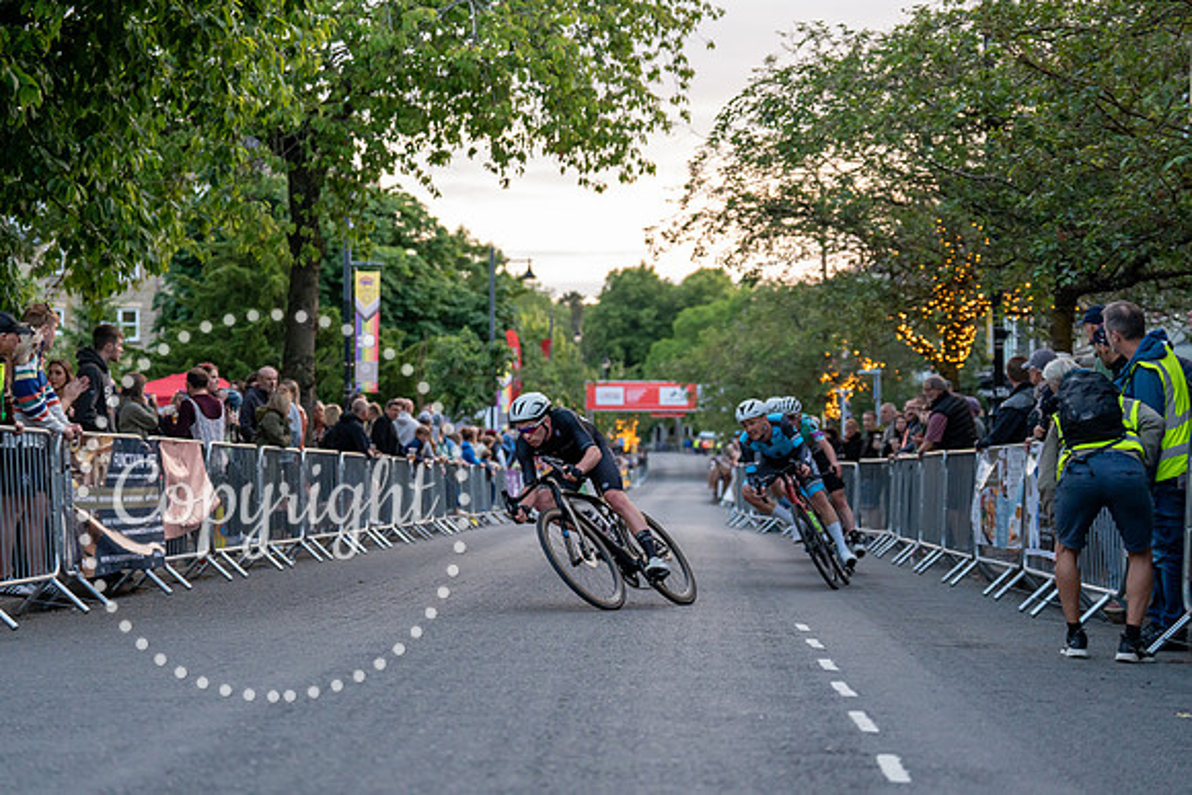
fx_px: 2318
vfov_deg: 19.5
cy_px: 398
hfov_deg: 28.8
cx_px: 596
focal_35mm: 70
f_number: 2.8
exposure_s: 1/1000
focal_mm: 70
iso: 3200
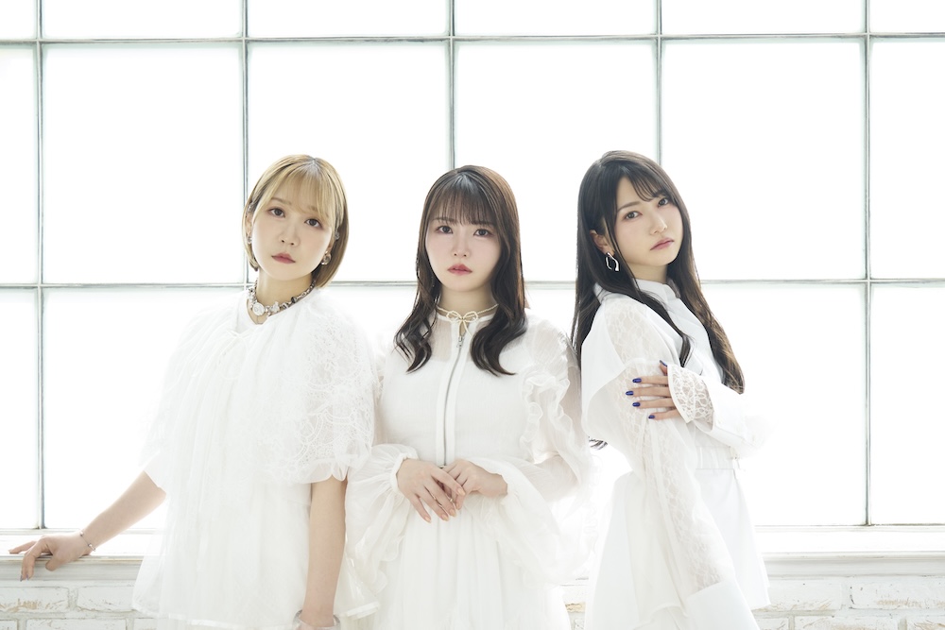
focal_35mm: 38
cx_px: 472
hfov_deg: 50.7
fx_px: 998
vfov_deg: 35.1
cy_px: 315
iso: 800
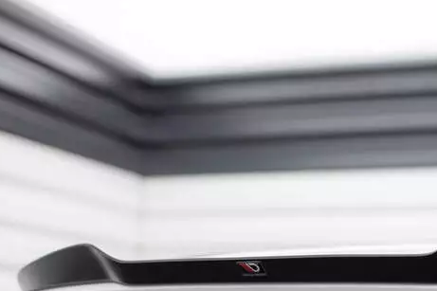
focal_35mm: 76
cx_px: 360
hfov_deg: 26.1
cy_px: 287
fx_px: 922
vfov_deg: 17.5
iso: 500
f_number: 2.5
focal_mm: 35
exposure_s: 1/160
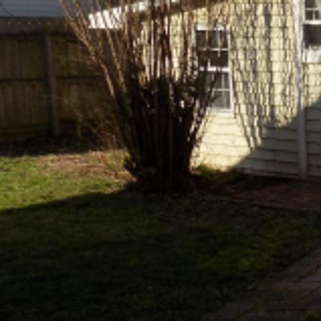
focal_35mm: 85
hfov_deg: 16.2
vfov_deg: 20.4
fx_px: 892
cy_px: 133
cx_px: 623
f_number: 3.1
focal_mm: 4
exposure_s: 1/800
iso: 80
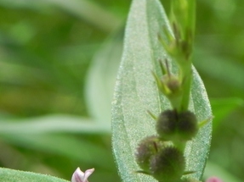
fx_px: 1254
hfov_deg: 11.1
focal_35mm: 178
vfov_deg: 8.3
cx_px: 99
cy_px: 183
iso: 160
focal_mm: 15.1
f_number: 6.3
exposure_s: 1/274
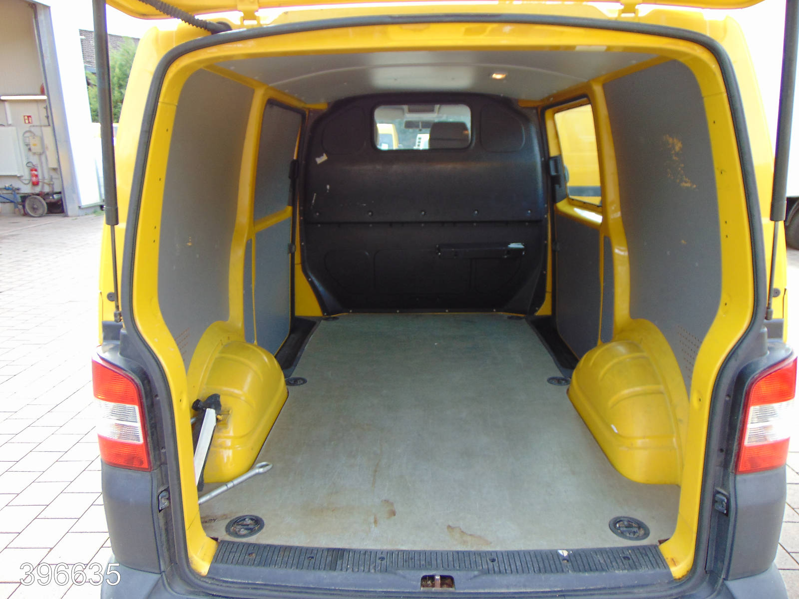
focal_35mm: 25
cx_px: 400
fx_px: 577
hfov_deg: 69.4
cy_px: 300
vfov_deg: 54.9
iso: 80
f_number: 3
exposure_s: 1/100
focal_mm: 4.5
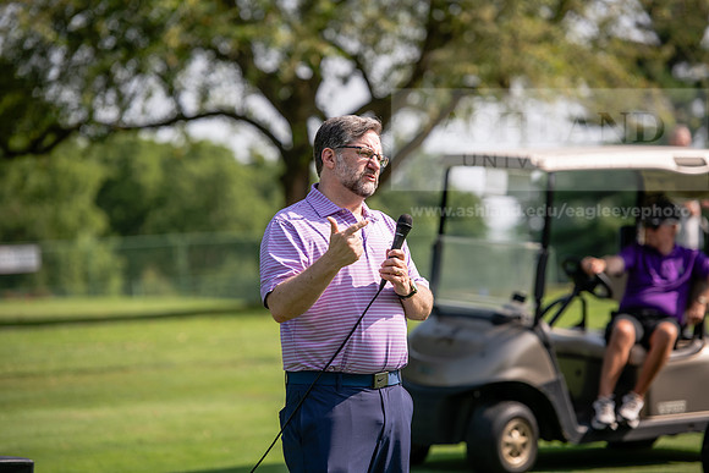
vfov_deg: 8.3
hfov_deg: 12.4
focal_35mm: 165
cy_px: 236
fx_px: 3250
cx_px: 354
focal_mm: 165
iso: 80
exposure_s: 1/640
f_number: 3.5
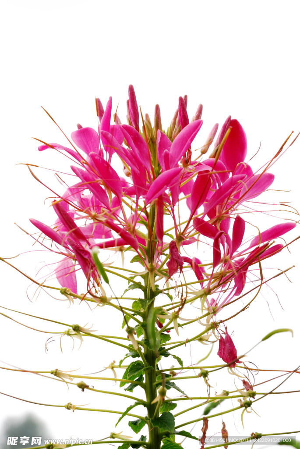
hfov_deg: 16.3
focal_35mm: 84
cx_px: 150
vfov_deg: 24.2
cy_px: 224
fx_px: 1047
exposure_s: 1/40
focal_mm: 56
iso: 200
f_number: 6.3
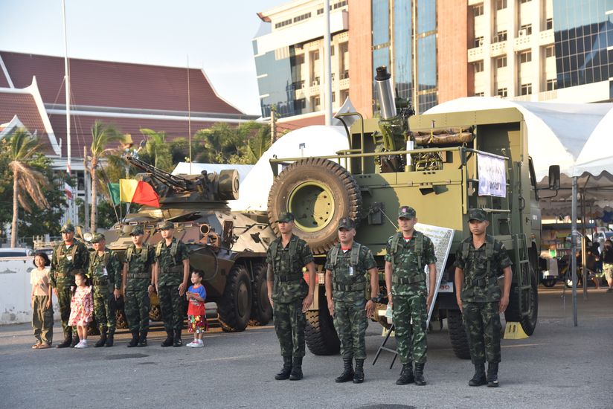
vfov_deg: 20.9
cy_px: 204
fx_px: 1107
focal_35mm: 65
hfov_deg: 30.9
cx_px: 306
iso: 1250
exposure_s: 1/1000
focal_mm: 65
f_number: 4
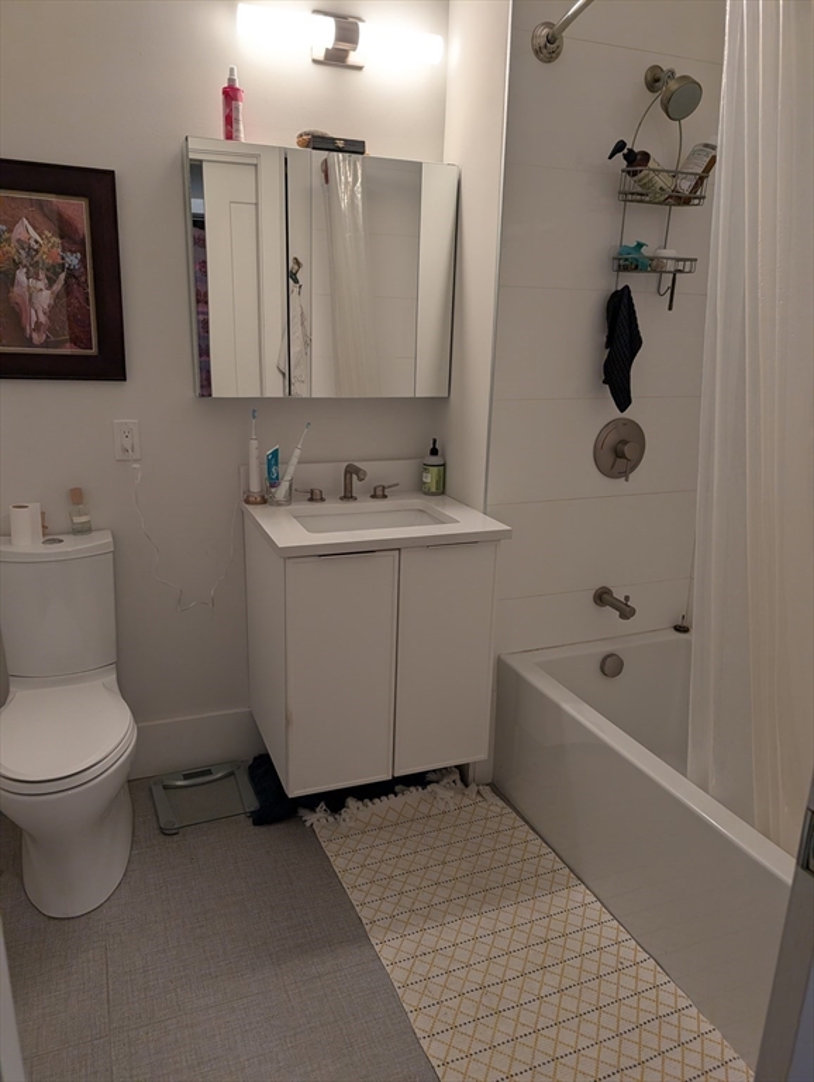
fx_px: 751
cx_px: 407
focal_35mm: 24
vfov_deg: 71.5
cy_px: 541
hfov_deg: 56.9
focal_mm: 6.9
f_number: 1.68
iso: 36
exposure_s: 1/60
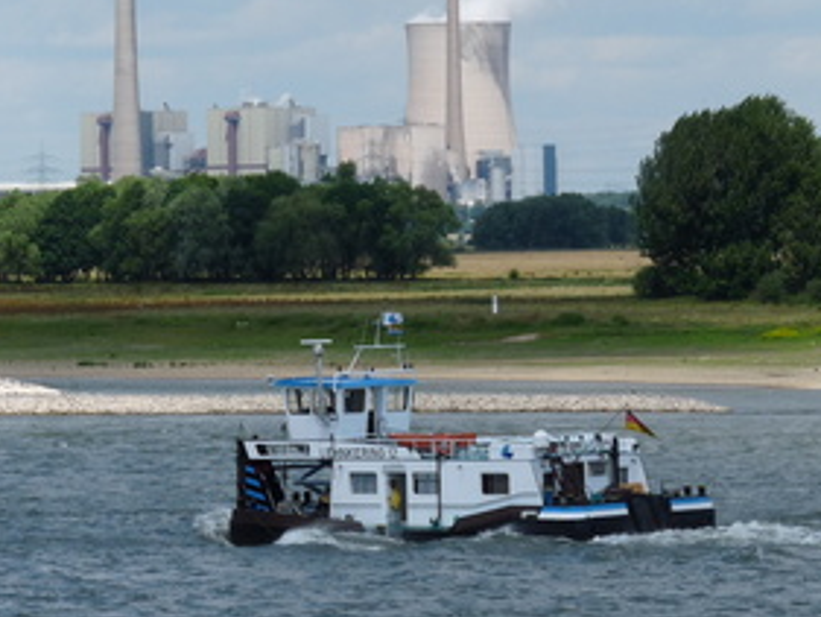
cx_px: 278
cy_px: 307
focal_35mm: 310
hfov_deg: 6.4
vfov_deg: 4.8
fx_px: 7356
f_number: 6.3
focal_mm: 27.5
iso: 100
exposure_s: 1/500
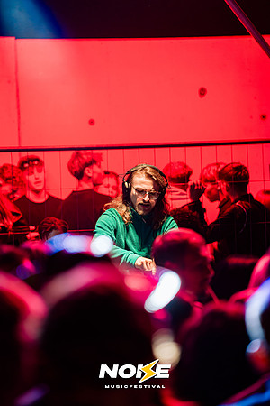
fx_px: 1687
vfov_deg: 13.7
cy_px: 203
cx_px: 135
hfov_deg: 9.1
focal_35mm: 150
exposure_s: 1/160
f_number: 2.8
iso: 800
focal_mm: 150
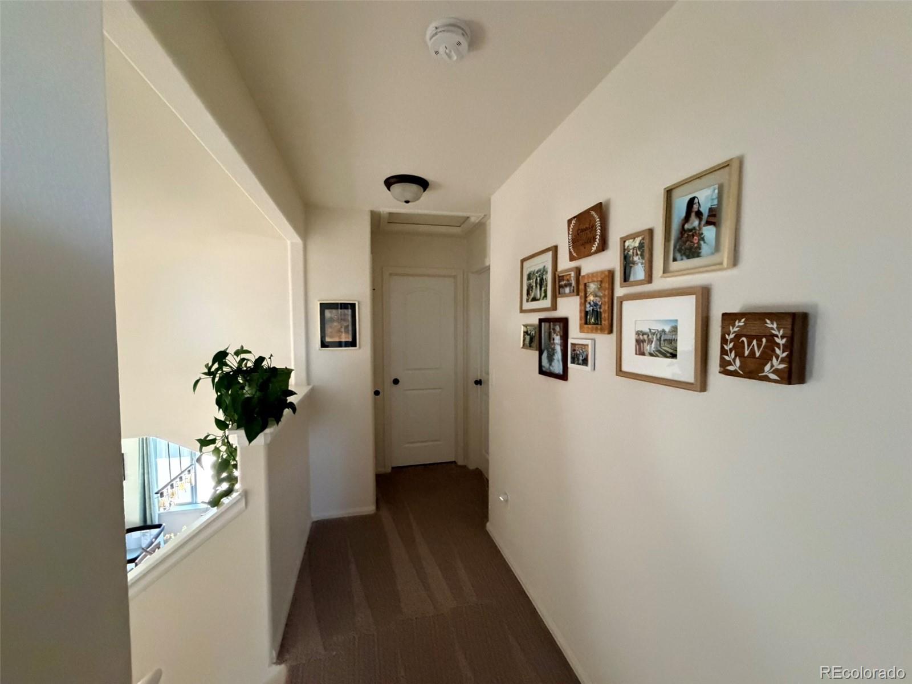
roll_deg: +0.4
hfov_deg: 102.1
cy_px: 342
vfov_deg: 85.7
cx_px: 456
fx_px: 369
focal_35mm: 14
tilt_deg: -3.0
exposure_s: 1/60
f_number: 2.2
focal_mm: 2.22
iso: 1000
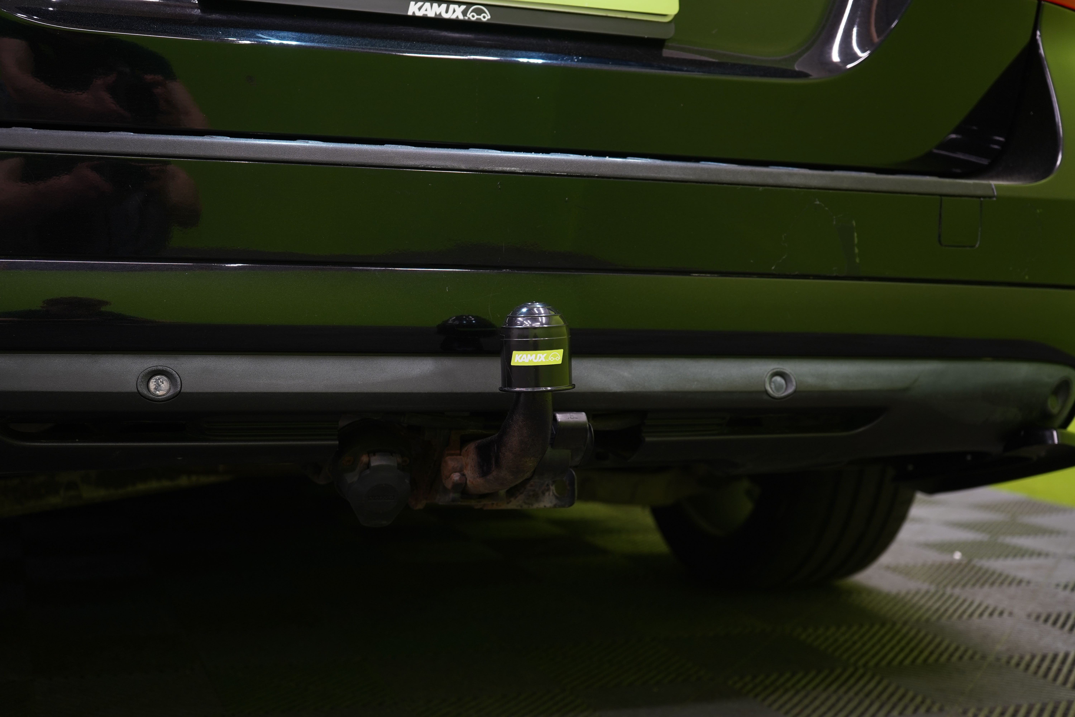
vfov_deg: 28.6
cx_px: 538
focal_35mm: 47
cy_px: 358
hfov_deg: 41.9
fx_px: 1403
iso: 500
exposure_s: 1/25
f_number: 5
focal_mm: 47
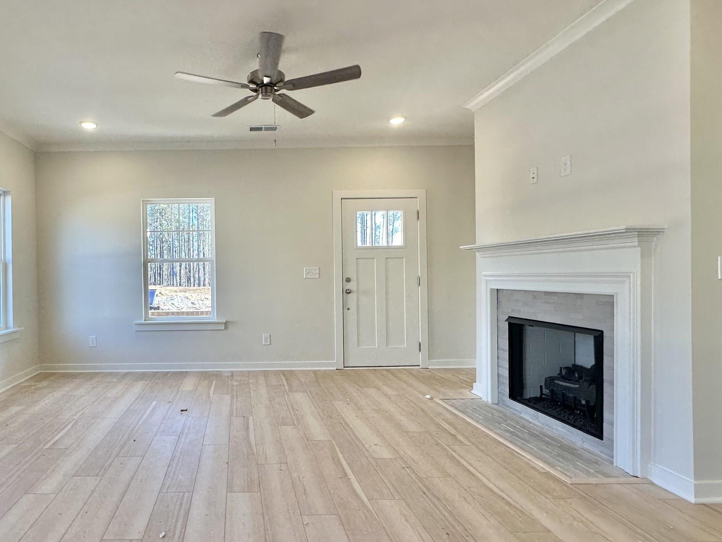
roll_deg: +0.8
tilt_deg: -0.5
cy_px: 281
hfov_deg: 76.2
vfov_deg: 63.4
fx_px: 438
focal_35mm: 21
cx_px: 234
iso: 64
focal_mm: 2.22
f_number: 2.2
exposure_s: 1/120
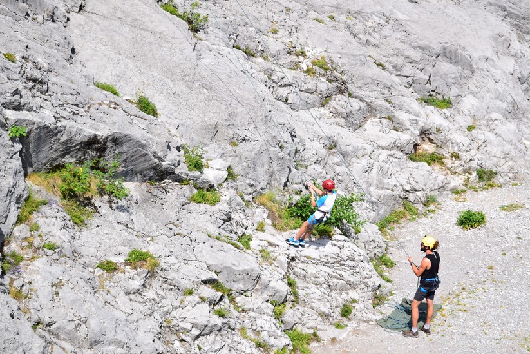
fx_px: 1511
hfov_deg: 19.9
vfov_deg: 13.3
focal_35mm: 103
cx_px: 322
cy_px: 205
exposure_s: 1/1250
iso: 400
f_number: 7.1
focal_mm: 55
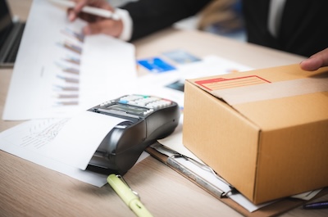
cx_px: 164
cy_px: 108
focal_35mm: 70
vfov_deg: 19.4
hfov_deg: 28.9
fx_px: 637
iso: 320
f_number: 2.8
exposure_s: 1/80
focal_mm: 70
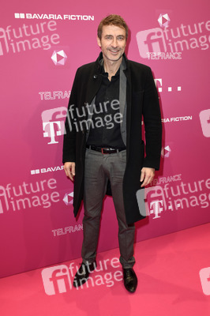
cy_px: 158
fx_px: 289
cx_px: 105
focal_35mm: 33
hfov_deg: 39.9
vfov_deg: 57.3
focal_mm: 22
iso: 500
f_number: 6.3
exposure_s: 1/160
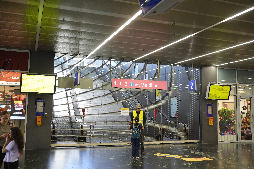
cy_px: 84
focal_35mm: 36
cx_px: 127
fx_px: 254
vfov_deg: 36.9
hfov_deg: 53.1
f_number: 2.8
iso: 800
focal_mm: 36
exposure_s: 1/200
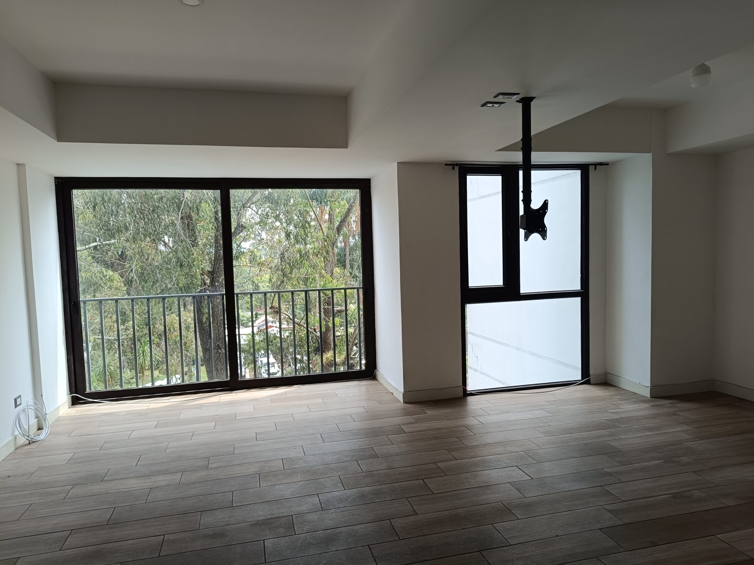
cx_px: 377
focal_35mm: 24
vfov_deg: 56.8
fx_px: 523
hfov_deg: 71.6
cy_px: 282
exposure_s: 1/153
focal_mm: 5.59
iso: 51
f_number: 1.88
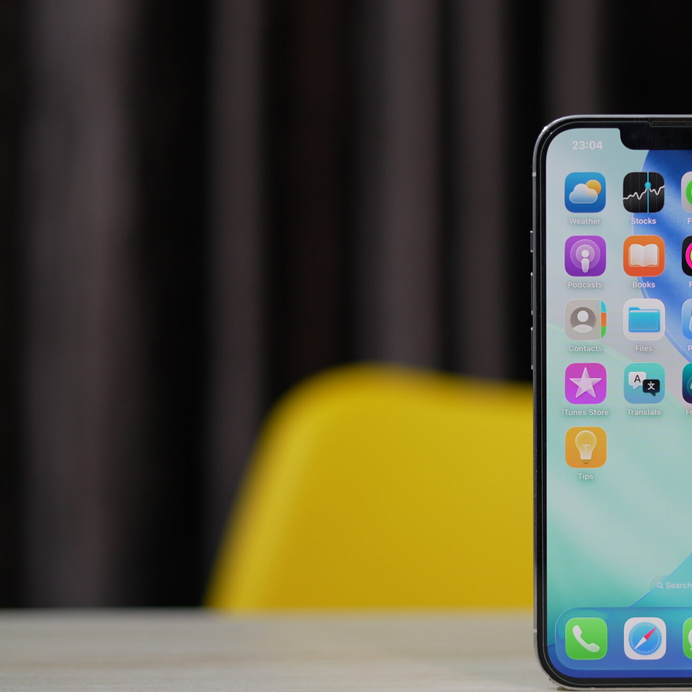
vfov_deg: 20.9
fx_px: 1877
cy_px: 365
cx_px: 650
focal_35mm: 83
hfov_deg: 20.4
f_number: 2.2
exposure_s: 1/100
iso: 320
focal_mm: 50
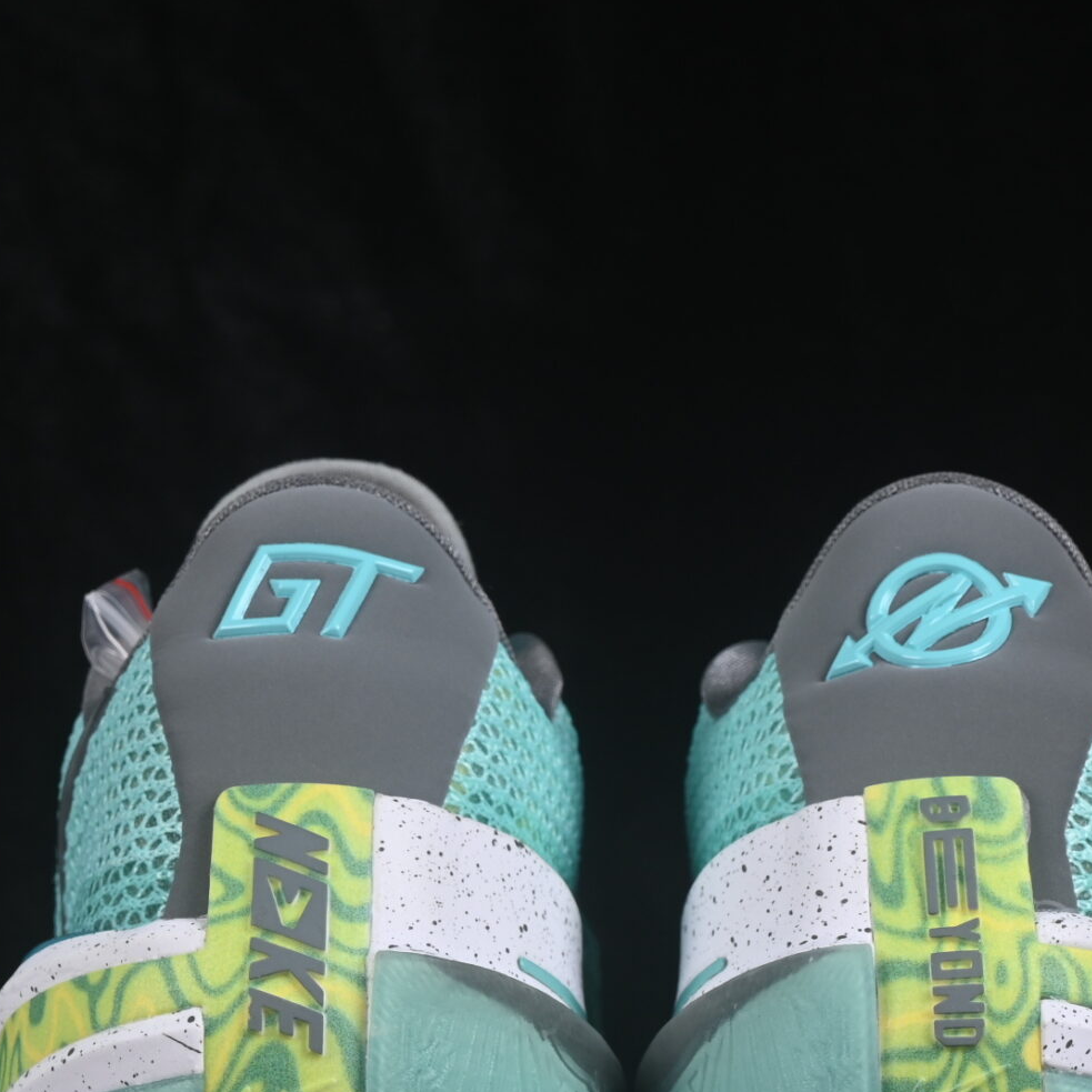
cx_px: 641
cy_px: 704
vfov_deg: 10.5
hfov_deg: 10.5
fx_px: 5925
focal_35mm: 166
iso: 160
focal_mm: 50
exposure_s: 1/80
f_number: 8
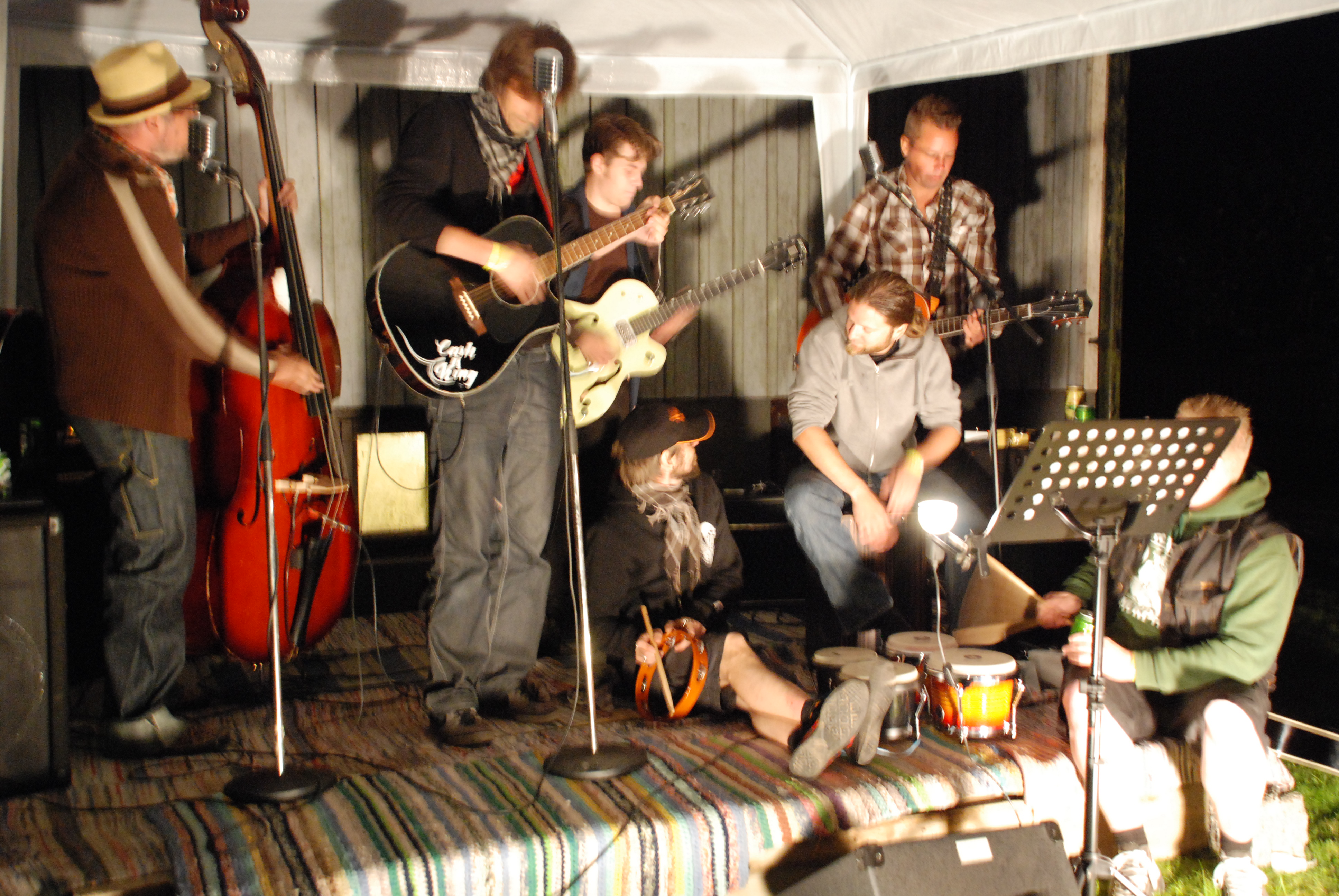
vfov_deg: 32.0
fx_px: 1564
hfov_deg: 46.3
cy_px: 448
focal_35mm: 42
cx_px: 670
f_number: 4.5
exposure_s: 1/8
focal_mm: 28
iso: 1600
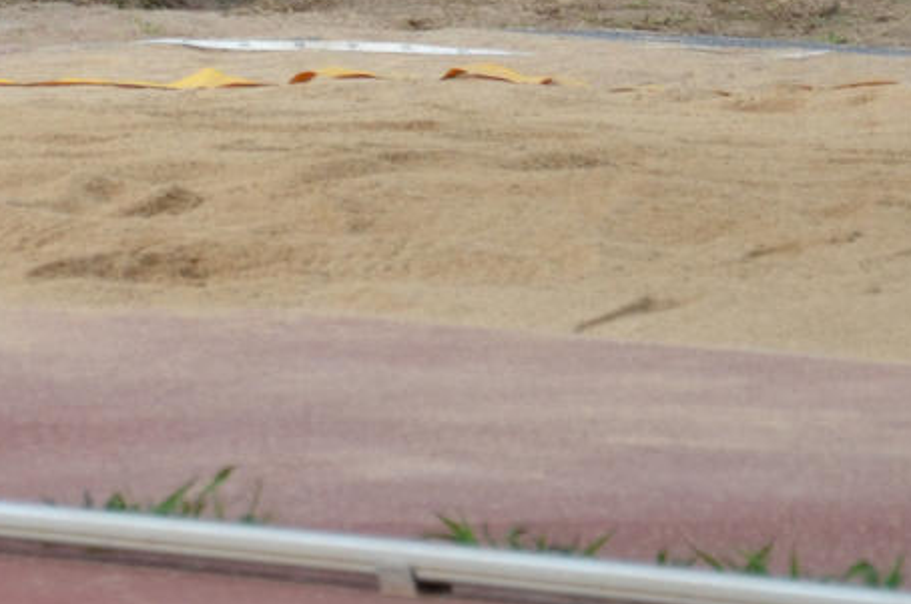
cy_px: -482
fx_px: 15712
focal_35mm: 622
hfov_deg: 3.3
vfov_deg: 2.2
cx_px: -700
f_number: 5.6
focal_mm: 92
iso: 400
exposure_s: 1/1250
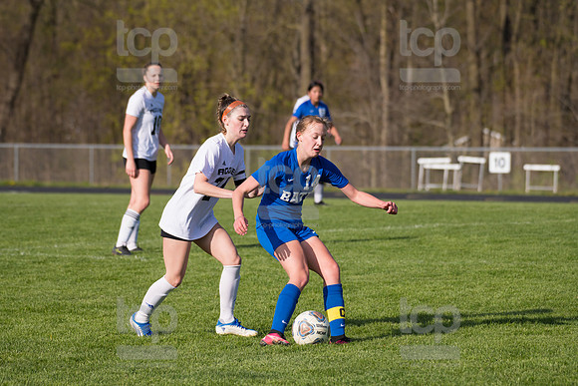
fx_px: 3372
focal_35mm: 210
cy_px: 193
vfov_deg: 6.5
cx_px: 289
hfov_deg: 9.8
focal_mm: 210
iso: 250
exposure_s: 1/1600
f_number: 5.6
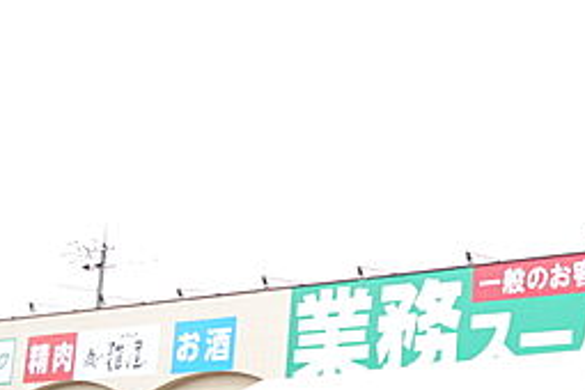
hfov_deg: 35.1
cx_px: 663
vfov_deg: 27.1
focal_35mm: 47
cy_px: 388
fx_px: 764
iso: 125
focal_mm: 7.6
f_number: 2
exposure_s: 1/640
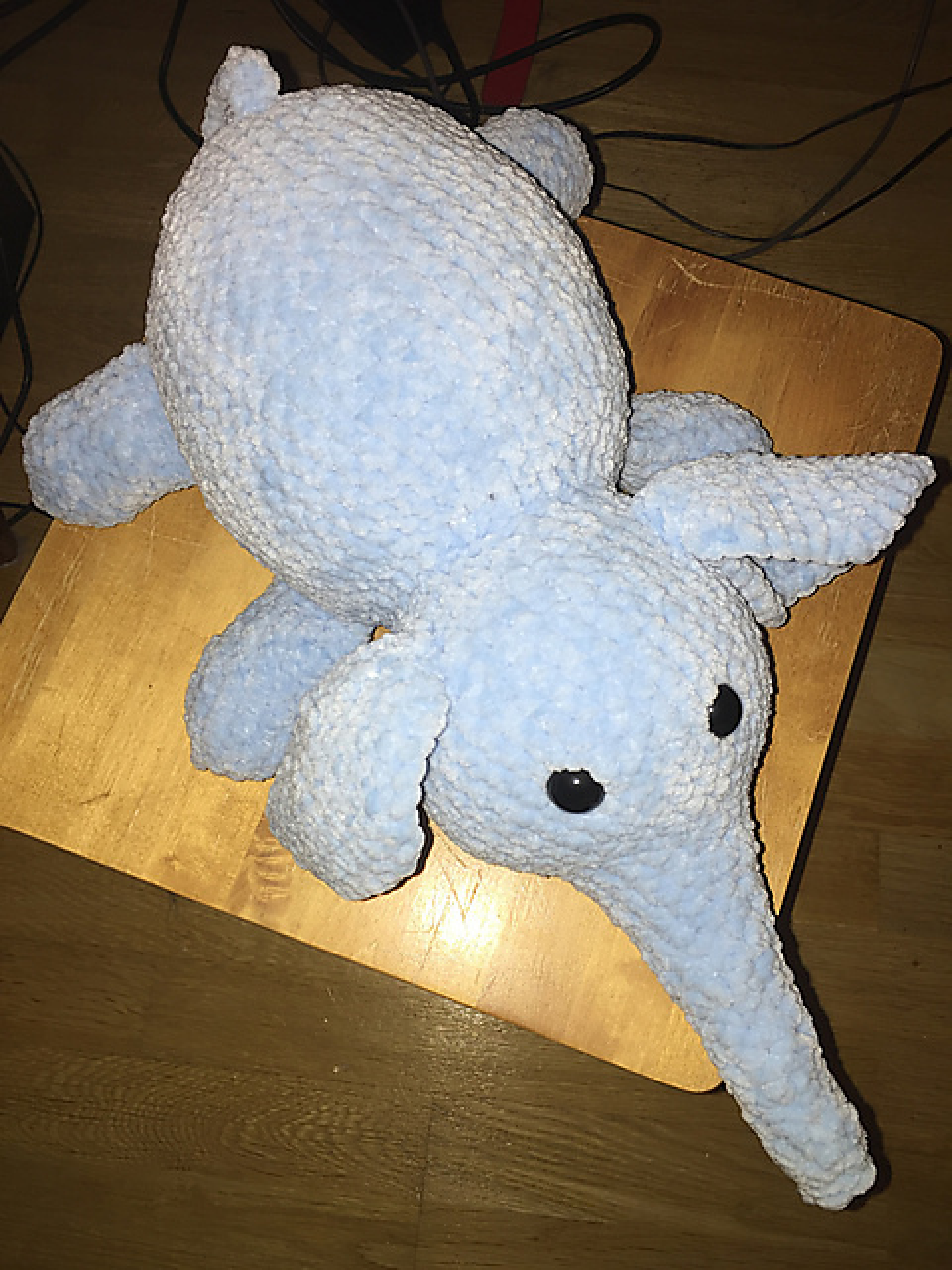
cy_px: 635
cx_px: 476
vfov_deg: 61.7
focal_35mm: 29
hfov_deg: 48.2
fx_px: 1063
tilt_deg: -74.7
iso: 32
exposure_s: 1/42
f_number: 2.2
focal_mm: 4.15
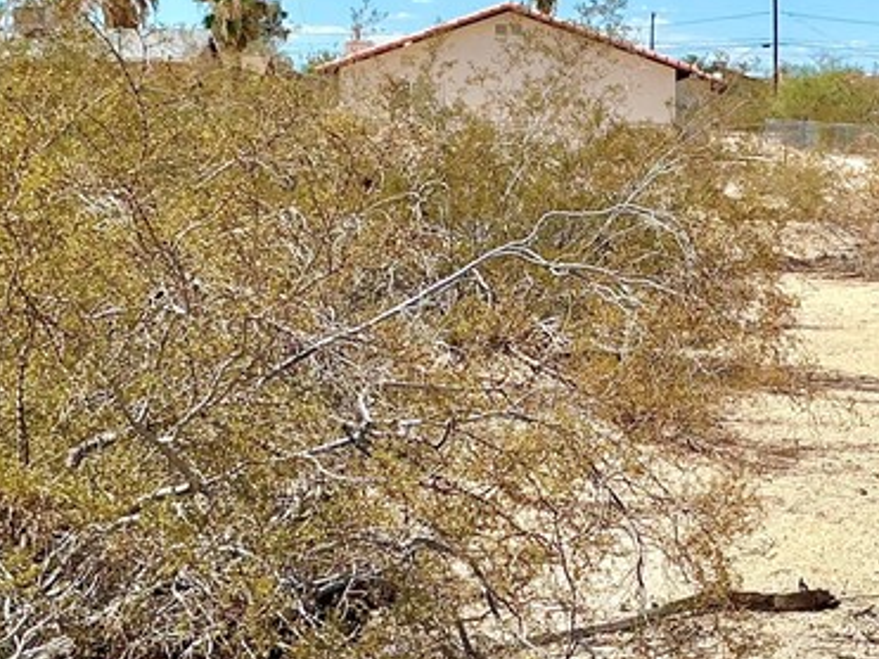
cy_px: 306
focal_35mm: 80
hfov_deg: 24.1
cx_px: 694
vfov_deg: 18.4
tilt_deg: -4.3
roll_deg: +0.4
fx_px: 2031
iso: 25
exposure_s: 1/2538
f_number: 1.8
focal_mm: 3
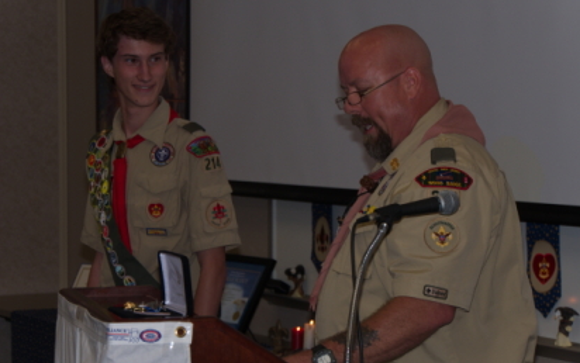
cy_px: 155
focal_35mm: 118
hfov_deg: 17.7
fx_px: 1866
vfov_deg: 11.1
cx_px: 291
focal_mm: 55
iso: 200
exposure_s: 1/125
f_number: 5.1
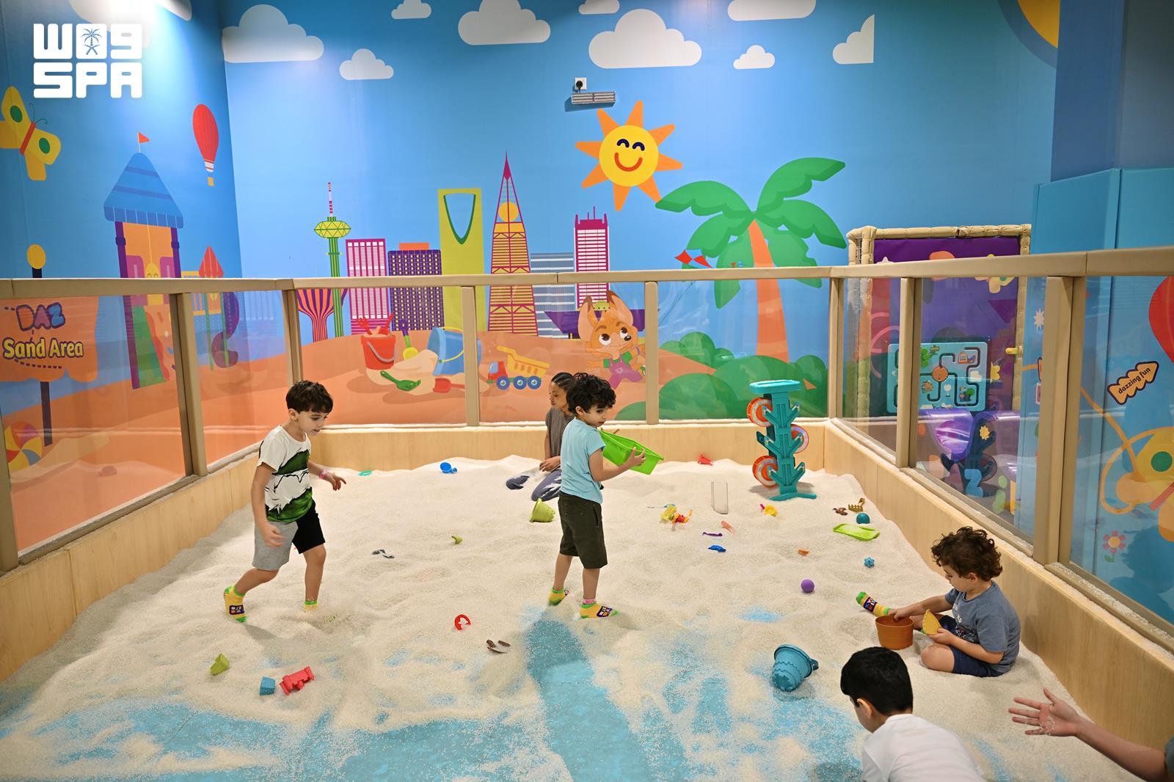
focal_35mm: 24
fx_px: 782
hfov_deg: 73.8
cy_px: 391
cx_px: 587
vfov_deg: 53.1
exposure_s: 1/200
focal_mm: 24
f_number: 3.2
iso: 400
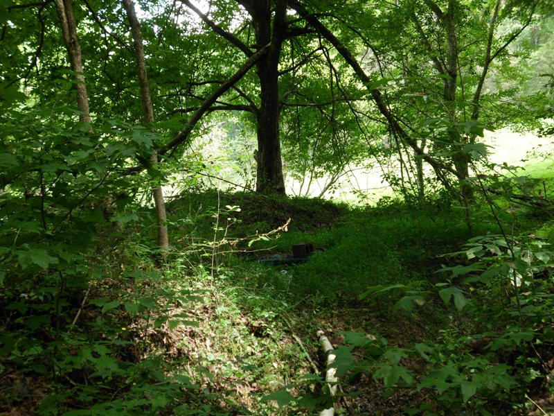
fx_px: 720
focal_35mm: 45
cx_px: 277
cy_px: 208
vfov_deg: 32.2
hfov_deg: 42.1
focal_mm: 8.08
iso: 100
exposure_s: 1/60
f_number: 3.6
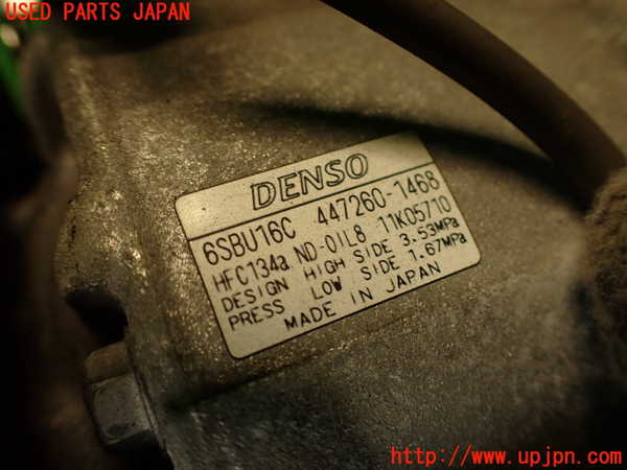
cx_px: 314
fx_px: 543
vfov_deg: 46.8
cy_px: 235
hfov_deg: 60.0
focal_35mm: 30
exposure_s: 1/60
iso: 200
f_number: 2.3
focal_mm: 5.4
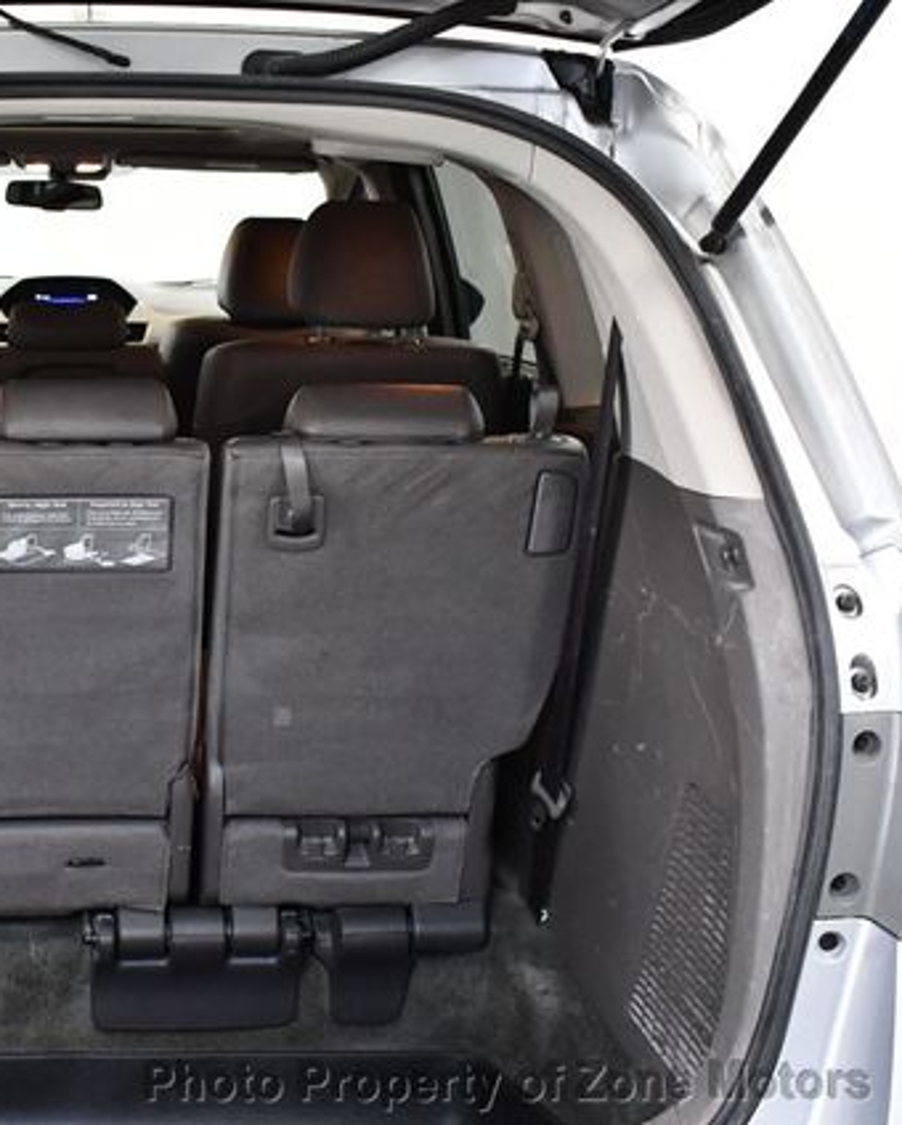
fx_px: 1699
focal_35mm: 51
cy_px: 565
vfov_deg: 36.6
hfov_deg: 28.7
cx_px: 111
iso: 3200
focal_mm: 18
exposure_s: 1/100
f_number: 3.5
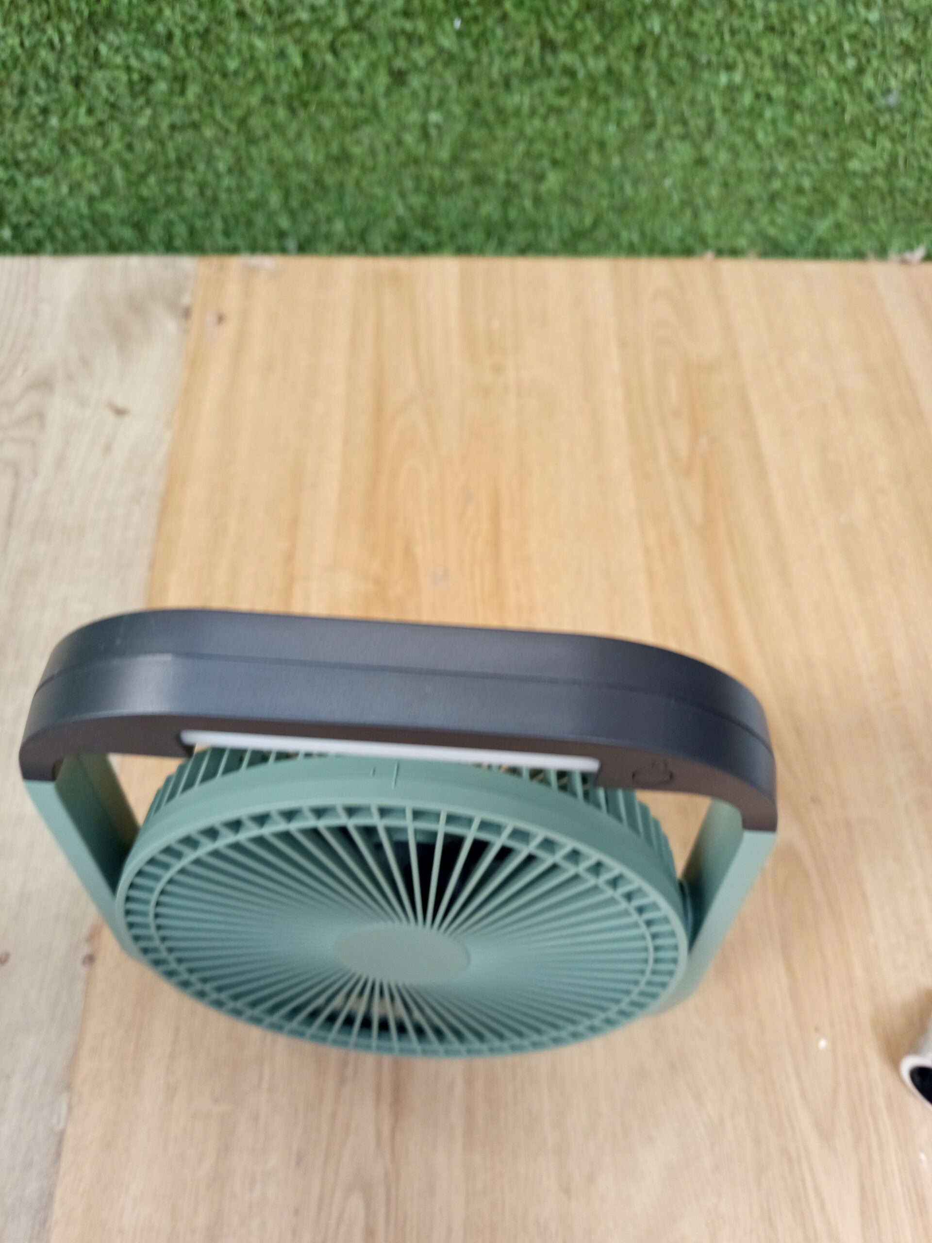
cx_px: 466
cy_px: 622
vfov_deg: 71.6
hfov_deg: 56.8
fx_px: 862
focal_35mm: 24
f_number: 1.7
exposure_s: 1/50
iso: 442
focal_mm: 5.24
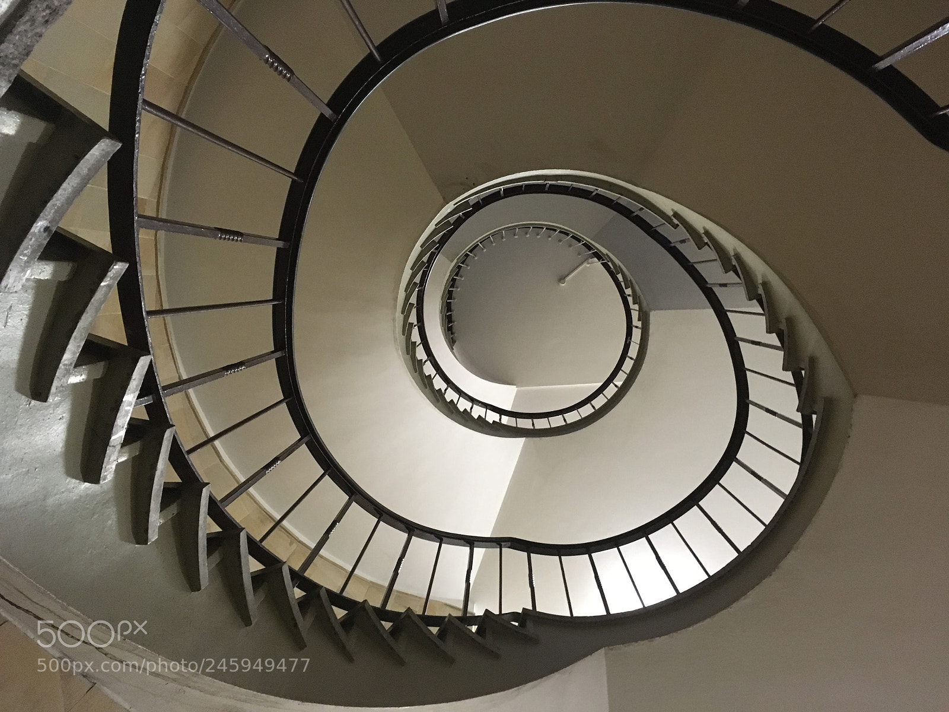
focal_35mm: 29
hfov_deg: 61.7
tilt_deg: +84.3
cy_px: 356
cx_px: 474
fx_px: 795
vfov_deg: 48.2
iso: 250
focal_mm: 4.15
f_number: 2.2
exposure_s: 1/17
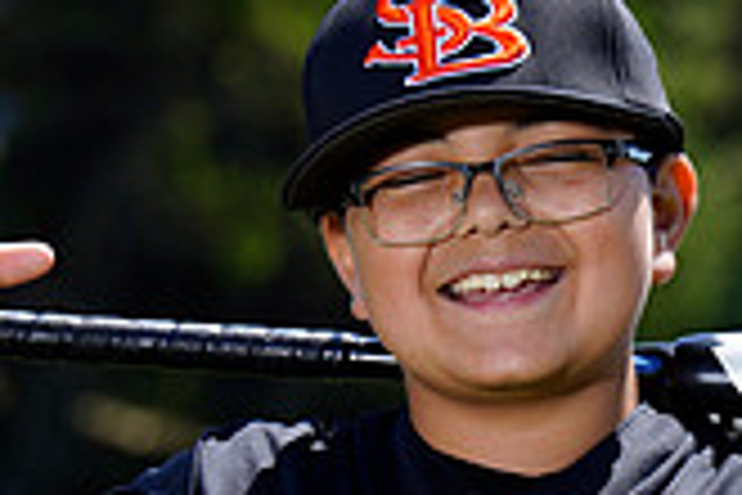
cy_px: 655
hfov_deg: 4.0
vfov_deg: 2.7
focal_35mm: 513
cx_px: 369
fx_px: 10573
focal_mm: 146
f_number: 6.3
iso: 100
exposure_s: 1/250
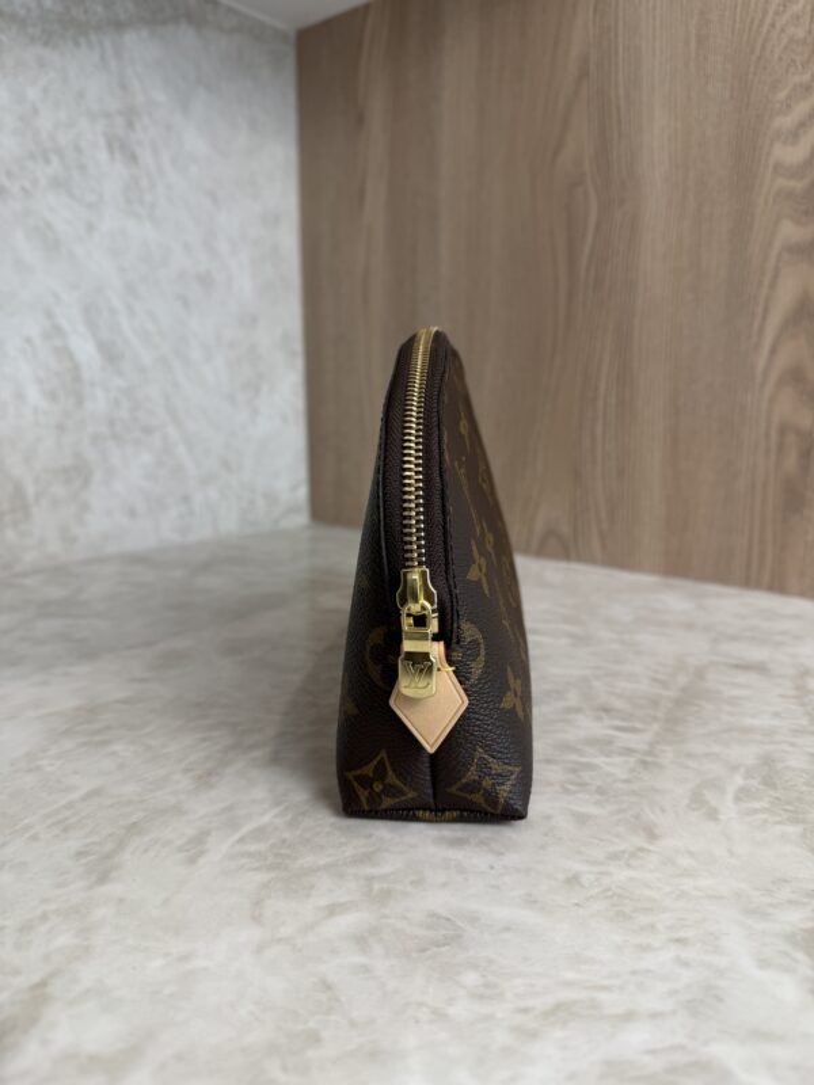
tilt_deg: -11.2
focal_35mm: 24
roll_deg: -0.1
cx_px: 407
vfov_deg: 71.6
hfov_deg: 56.8
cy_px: 542
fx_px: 752
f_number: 1.78
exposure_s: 1/120
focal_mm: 6.76
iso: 64
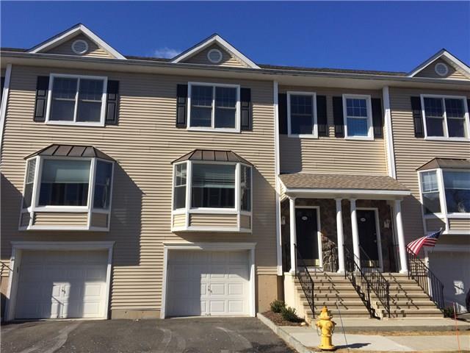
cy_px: 176
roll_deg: -1.4
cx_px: 235
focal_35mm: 29
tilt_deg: +14.4
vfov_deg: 48.2
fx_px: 394
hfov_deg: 61.7
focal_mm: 4.15
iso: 32
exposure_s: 1/2639
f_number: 2.2
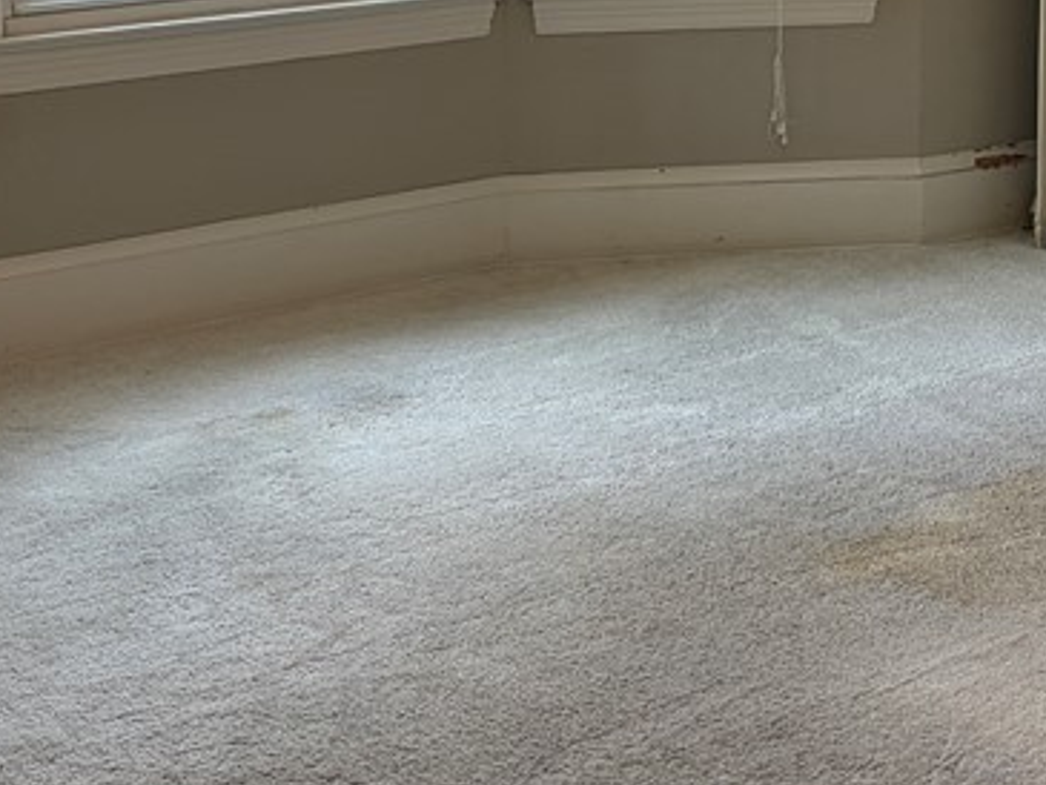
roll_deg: +1.4
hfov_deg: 26.4
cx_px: 742
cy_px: -3
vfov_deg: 19.6
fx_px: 2207
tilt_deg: -9.9
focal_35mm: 73
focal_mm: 5.96
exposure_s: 1/120
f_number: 1.6
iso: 100
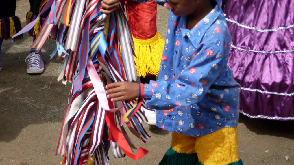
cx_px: 147
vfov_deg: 9.7
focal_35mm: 125
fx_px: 974
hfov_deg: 17.2
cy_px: 62
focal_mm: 18.9
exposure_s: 1/250
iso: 80
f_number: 5.2
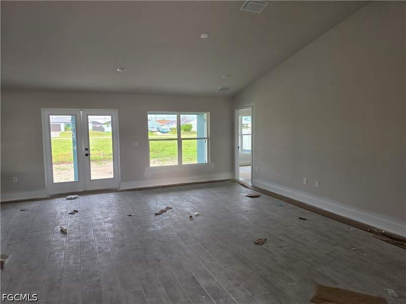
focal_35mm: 23
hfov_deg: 73.9
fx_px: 270
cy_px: 152
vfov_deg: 58.9
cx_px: 203
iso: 100
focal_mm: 6.5
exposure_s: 1/120
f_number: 1.4
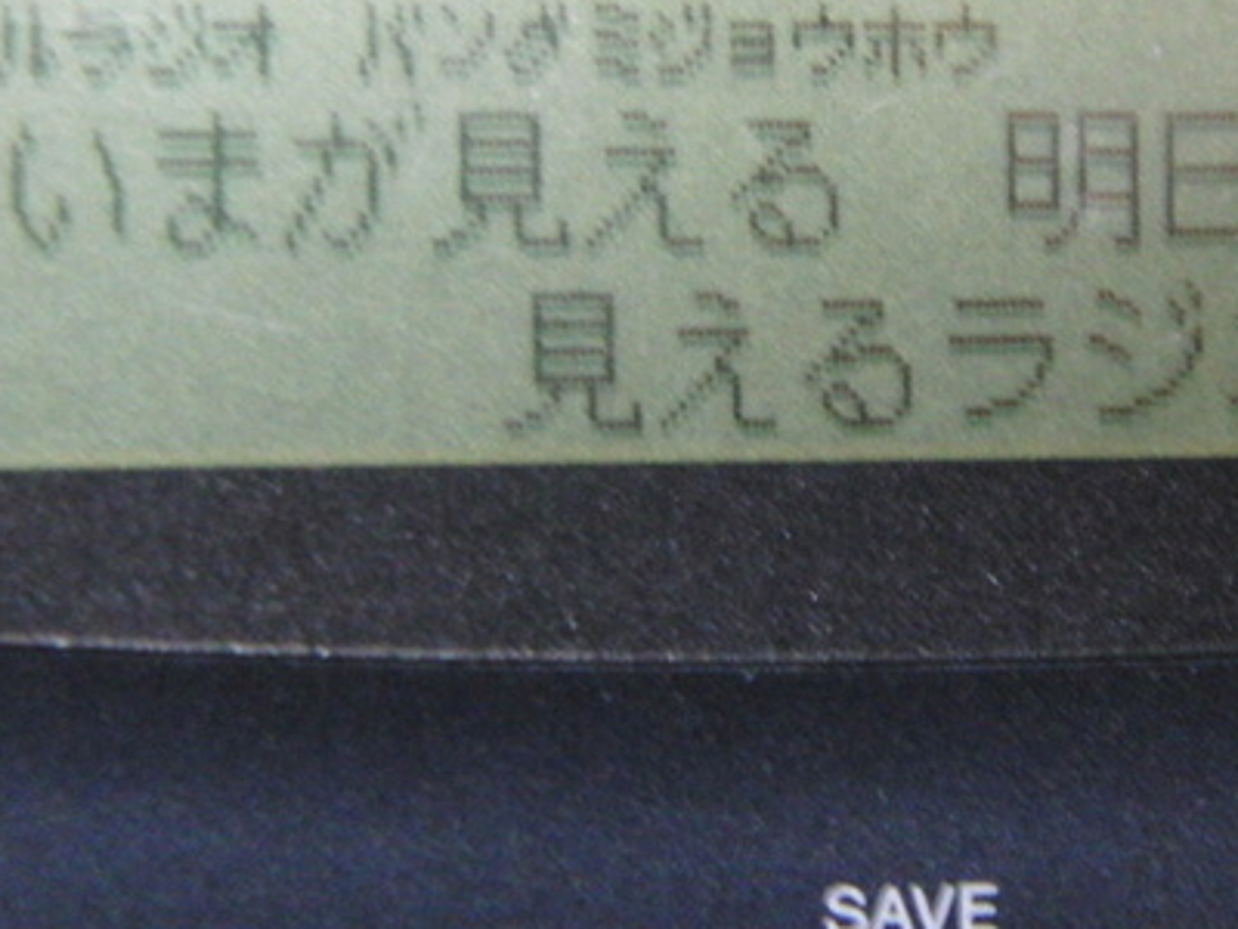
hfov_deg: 21.6
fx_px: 3219
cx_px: 922
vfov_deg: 16.4
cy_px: 412
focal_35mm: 90
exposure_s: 1/10
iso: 400
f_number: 3.2
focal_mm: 7.9
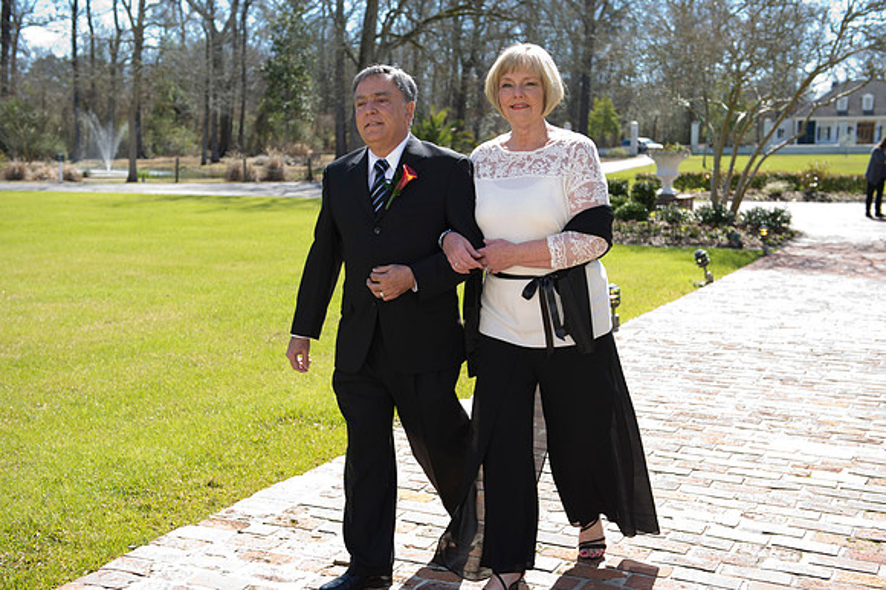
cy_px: 295
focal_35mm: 48
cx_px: 443
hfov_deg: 41.1
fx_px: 1181
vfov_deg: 28.0
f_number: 4.5
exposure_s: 1/200
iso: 100
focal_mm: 48
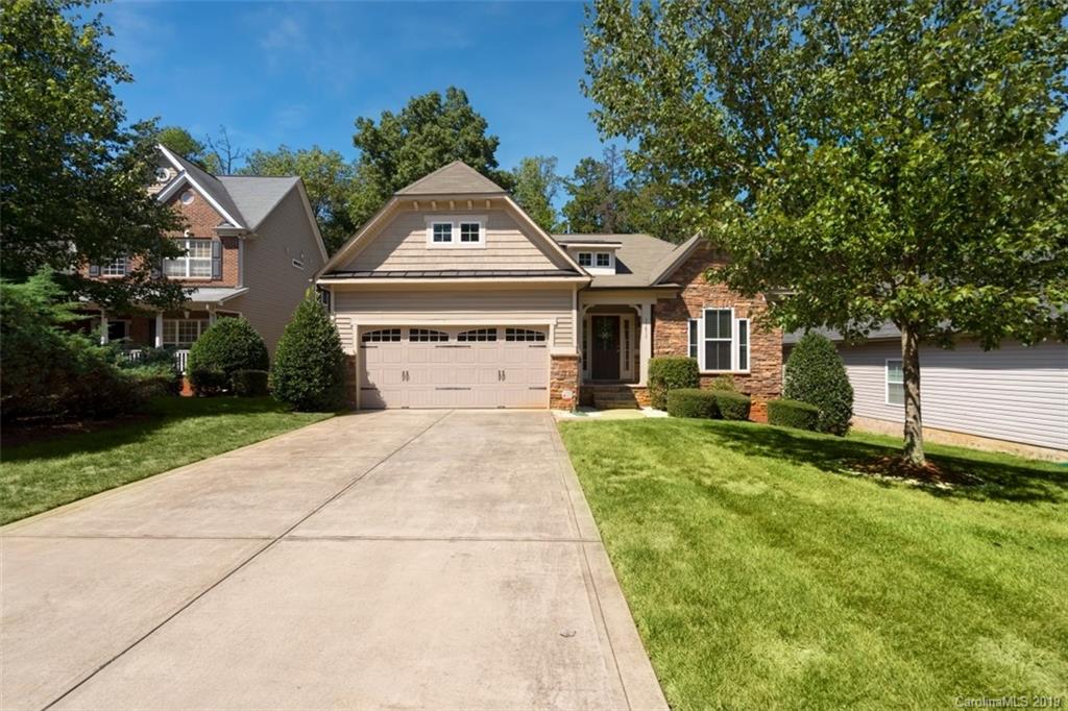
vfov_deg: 73.7
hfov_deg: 96.8
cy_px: 356
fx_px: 474
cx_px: 534
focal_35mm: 16
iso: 100
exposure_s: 1/160
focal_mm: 16
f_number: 10
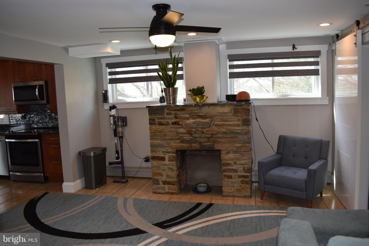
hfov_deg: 67.4
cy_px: 123
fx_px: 277
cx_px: 184
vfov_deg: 47.9
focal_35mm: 27
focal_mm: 18
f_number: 5
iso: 250
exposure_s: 1/80
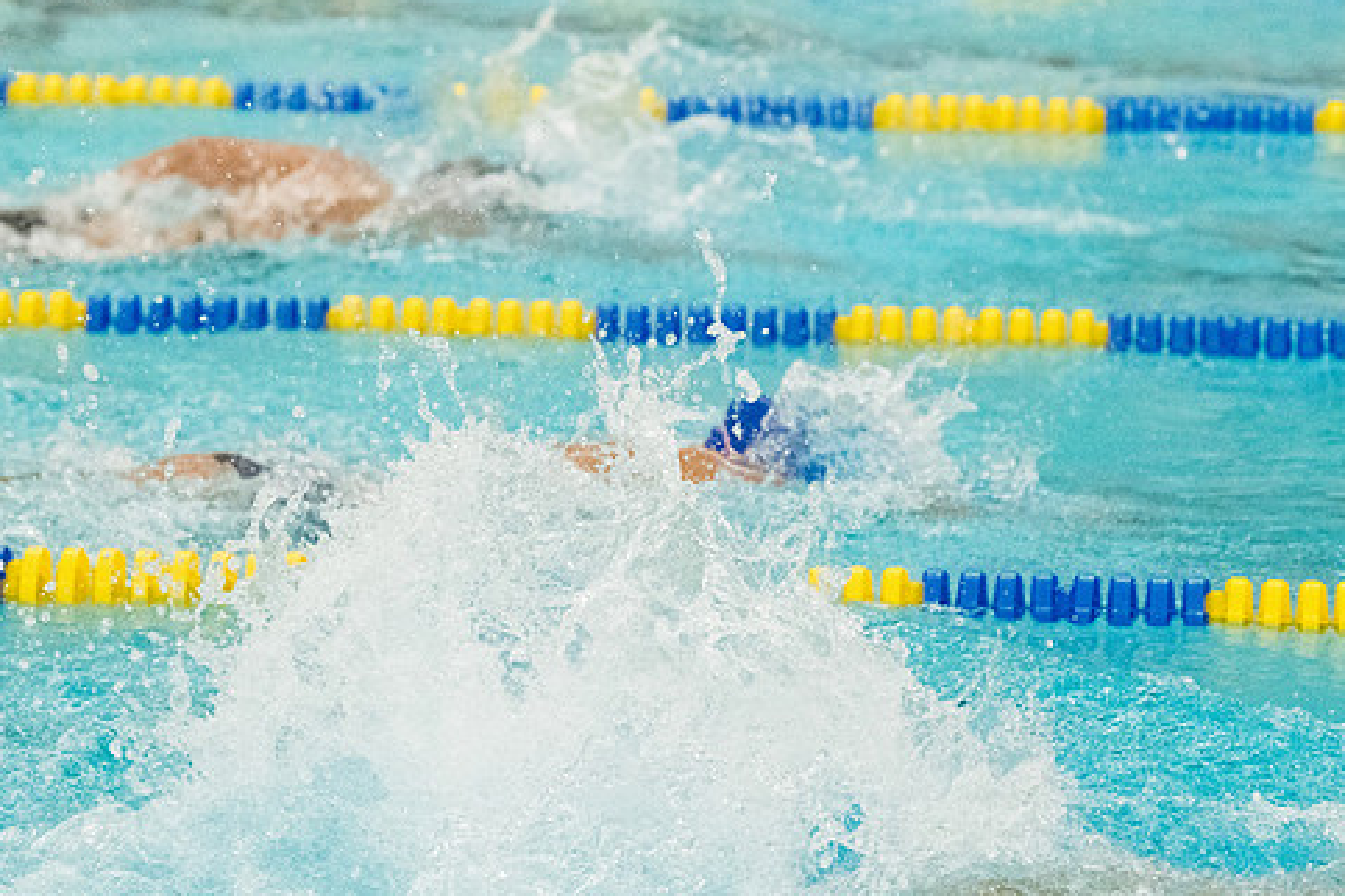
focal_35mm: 270
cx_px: 643
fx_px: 10087
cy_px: 498
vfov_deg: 5.1
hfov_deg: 7.6
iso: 8000
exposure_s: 1/1250
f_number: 4.5
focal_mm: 150
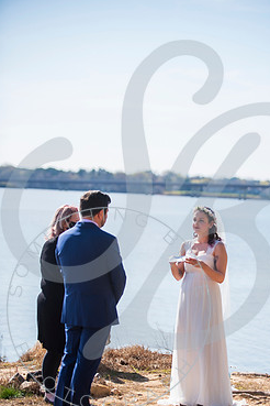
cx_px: 158
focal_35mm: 116
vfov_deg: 17.6
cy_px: 226
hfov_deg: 11.8
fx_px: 1305
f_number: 2.8
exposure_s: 1/1000
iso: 100
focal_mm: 95
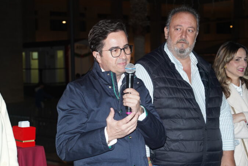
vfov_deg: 15.5
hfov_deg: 23.1
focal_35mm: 88
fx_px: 606
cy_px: 69
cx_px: 100
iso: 1250
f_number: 5
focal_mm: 58
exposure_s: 1/100
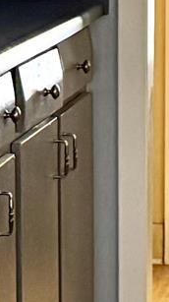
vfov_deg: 8.2
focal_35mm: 262
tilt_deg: -3.6
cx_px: 44
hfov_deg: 4.6
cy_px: -32
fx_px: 2094
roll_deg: +0.3
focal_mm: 6.76
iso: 800
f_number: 1.78
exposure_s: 1/54
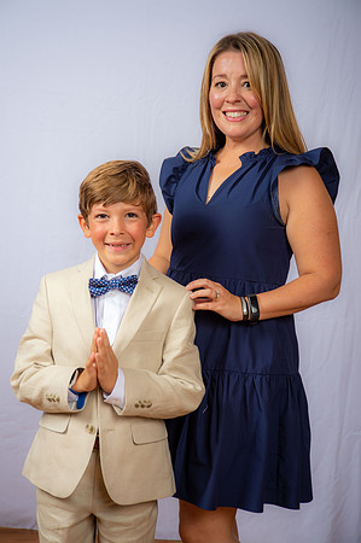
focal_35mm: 66
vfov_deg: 30.5
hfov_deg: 20.6
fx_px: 995
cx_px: 180
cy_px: 272
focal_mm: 66
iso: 250
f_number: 6.3
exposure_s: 1/160
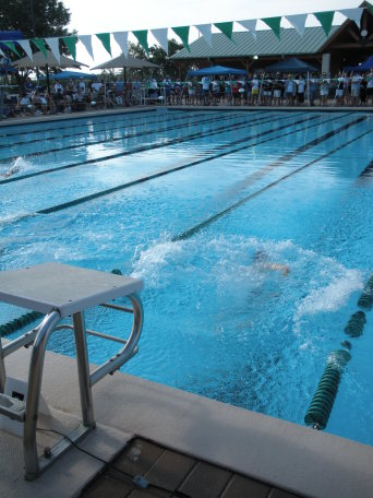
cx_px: 186
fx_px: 517
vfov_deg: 51.4
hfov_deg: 39.7
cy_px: 249
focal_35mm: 36
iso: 64
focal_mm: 6.3
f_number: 3.5
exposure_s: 1/362
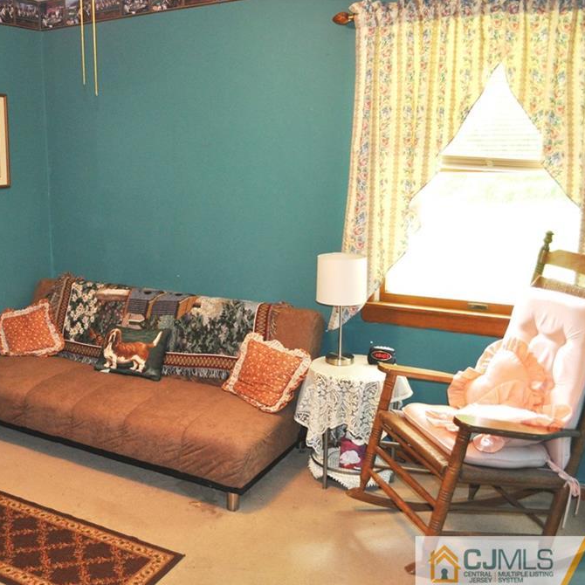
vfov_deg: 47.2
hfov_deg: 45.6
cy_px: 295
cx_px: 146
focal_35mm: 35
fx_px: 669
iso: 800
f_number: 3.5
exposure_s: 1/60
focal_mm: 18
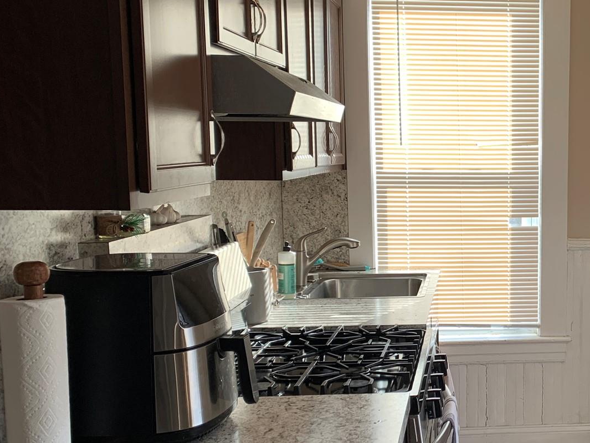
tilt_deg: -7.8
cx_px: 553
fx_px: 852
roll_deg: -0.4
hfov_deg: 35.5
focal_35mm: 50
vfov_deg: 29.1
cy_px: 257
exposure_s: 1/120
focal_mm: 4.25
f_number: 1.8
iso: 25
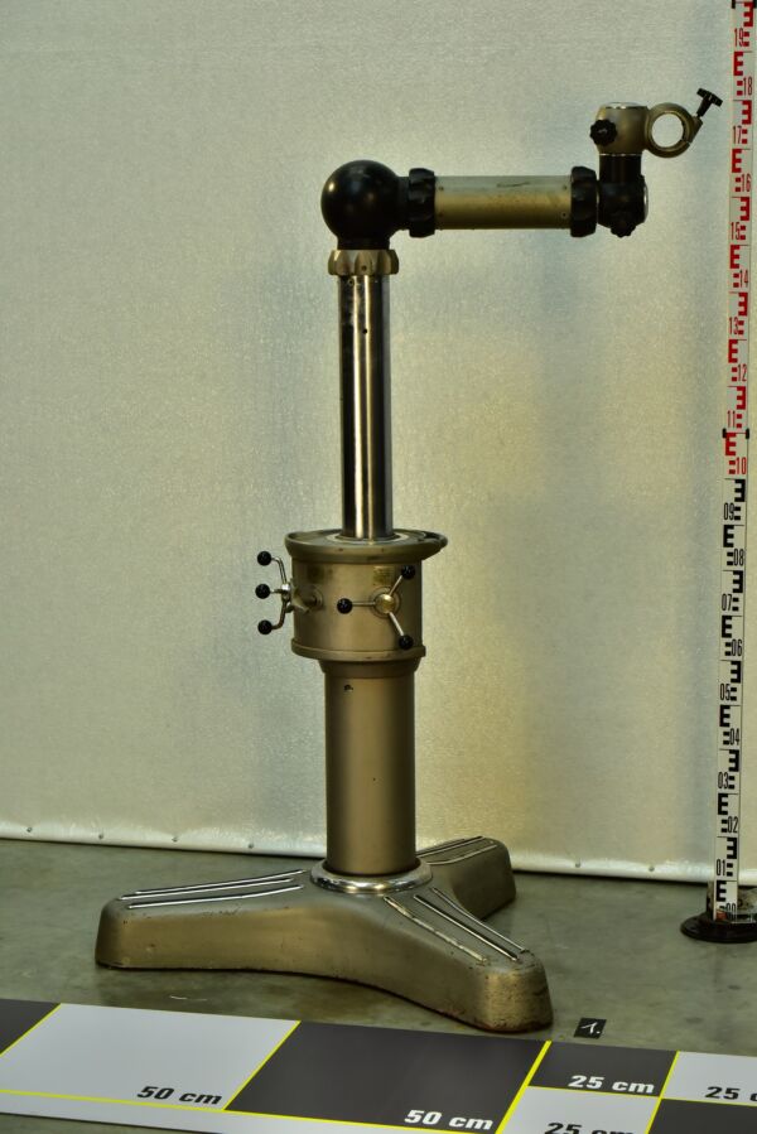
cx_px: 378
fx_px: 2521
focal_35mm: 80
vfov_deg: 25.4
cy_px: 567
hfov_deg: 17.1
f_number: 20
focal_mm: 80
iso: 500
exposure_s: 1/10
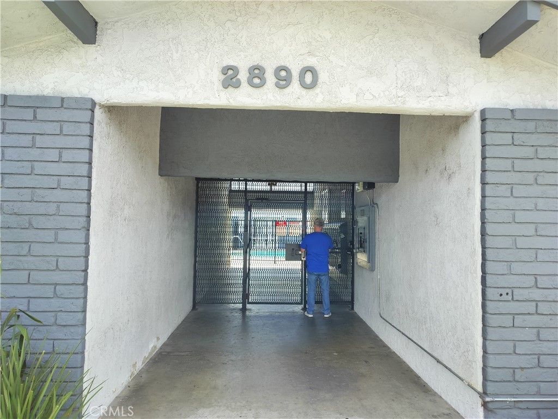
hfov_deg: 71.6
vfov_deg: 56.8
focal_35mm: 24
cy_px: 210
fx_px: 387
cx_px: 279
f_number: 1.7
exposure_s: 1/288
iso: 50
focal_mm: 5.24
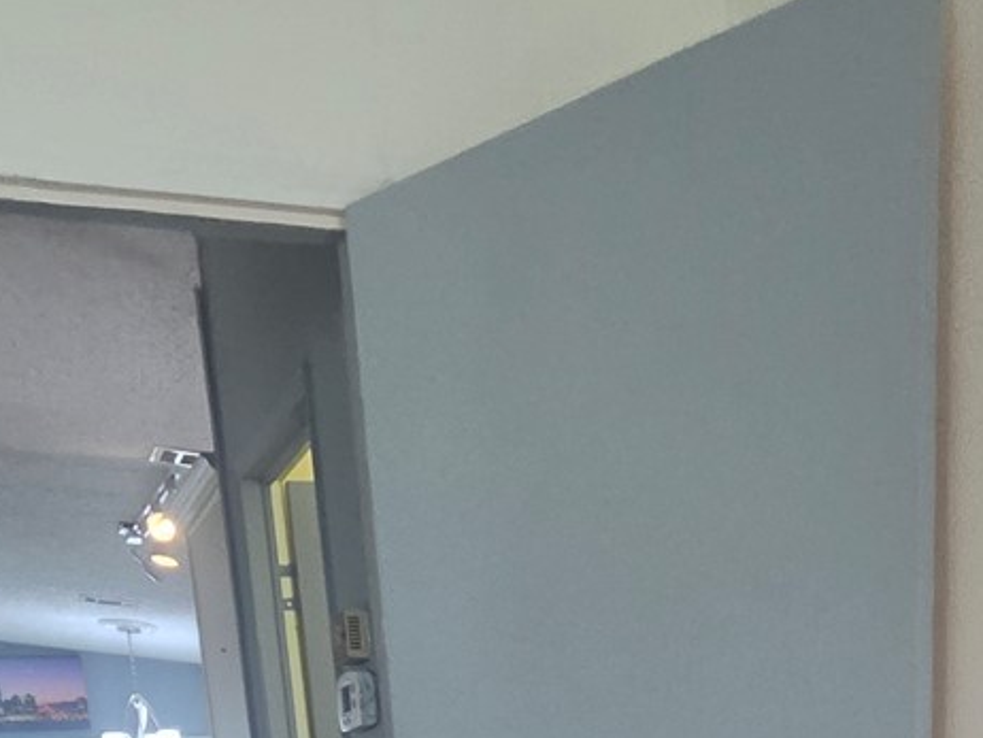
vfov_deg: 22.5
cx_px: 632
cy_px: 1253
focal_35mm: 45
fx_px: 1279
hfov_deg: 41.7
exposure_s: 1/120
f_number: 2.2
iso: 200
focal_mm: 2.2
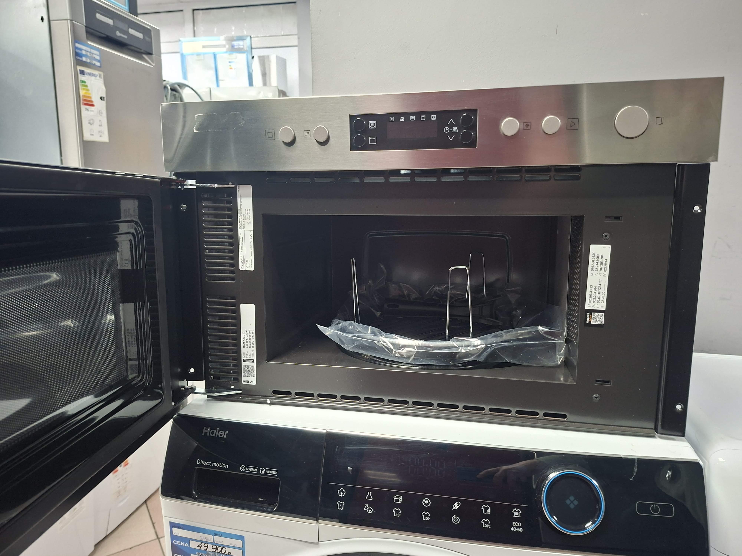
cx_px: 371
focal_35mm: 23
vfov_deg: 58.9
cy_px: 278
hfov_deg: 73.9
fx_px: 493
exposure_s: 1/33
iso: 400
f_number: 1.8
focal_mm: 5.54
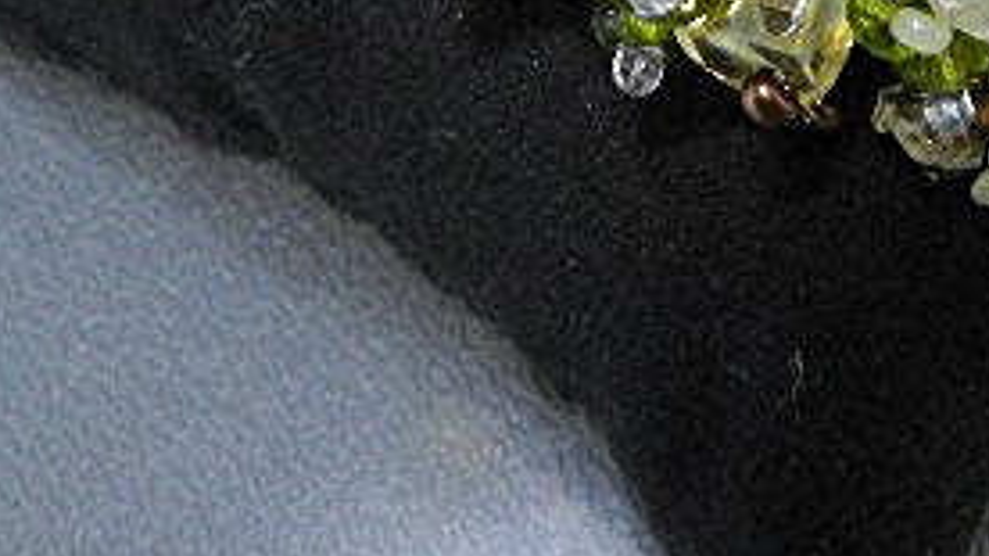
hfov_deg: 24.4
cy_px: -212
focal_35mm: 86
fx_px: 2254
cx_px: 785
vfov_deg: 13.4
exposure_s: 1/30
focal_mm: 6.2
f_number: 7.2
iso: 800
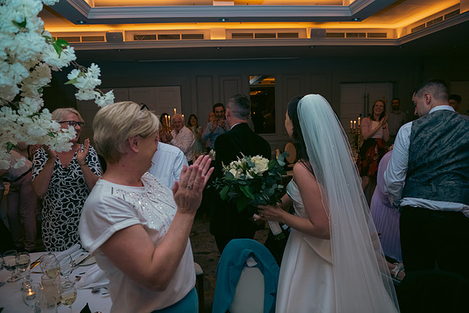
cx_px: 234
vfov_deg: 53.2
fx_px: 313
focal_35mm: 24
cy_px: 156
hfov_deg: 73.7
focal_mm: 24
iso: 800
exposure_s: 1/160
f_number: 3.5
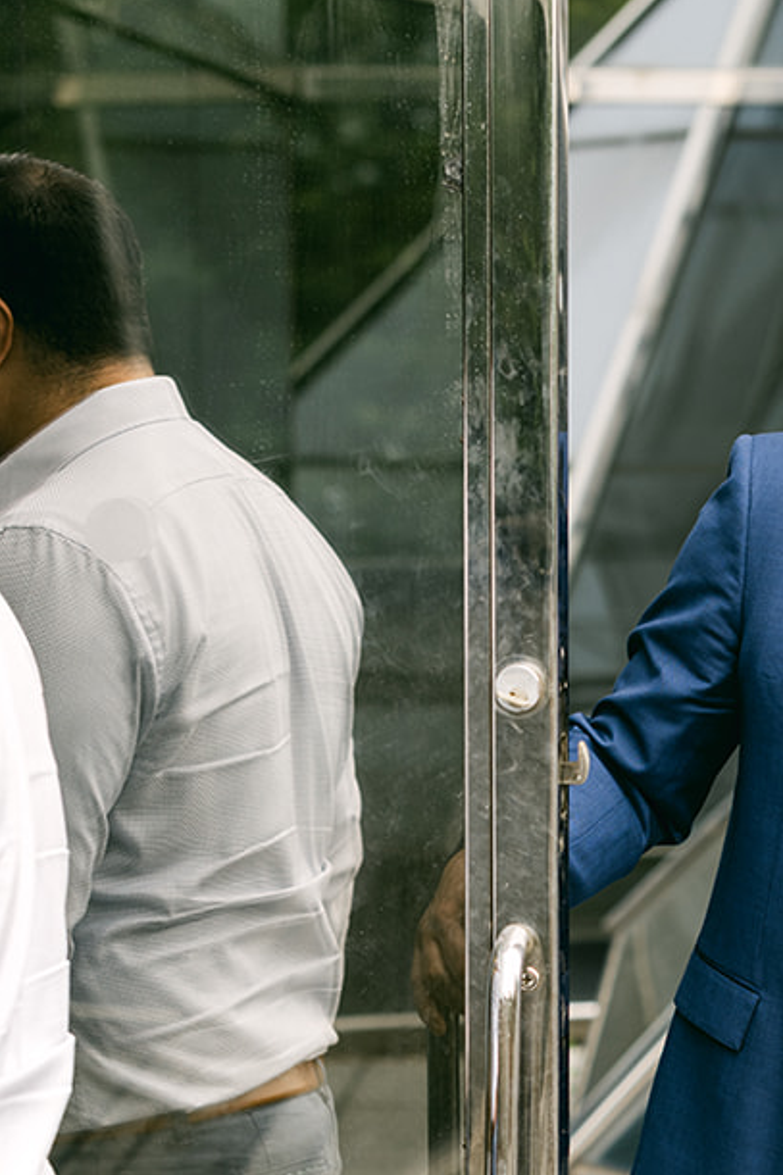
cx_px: 563
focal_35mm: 131
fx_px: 4276
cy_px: 1037
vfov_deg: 15.5
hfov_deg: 10.4
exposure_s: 1/640
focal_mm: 50
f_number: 2.5
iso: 160
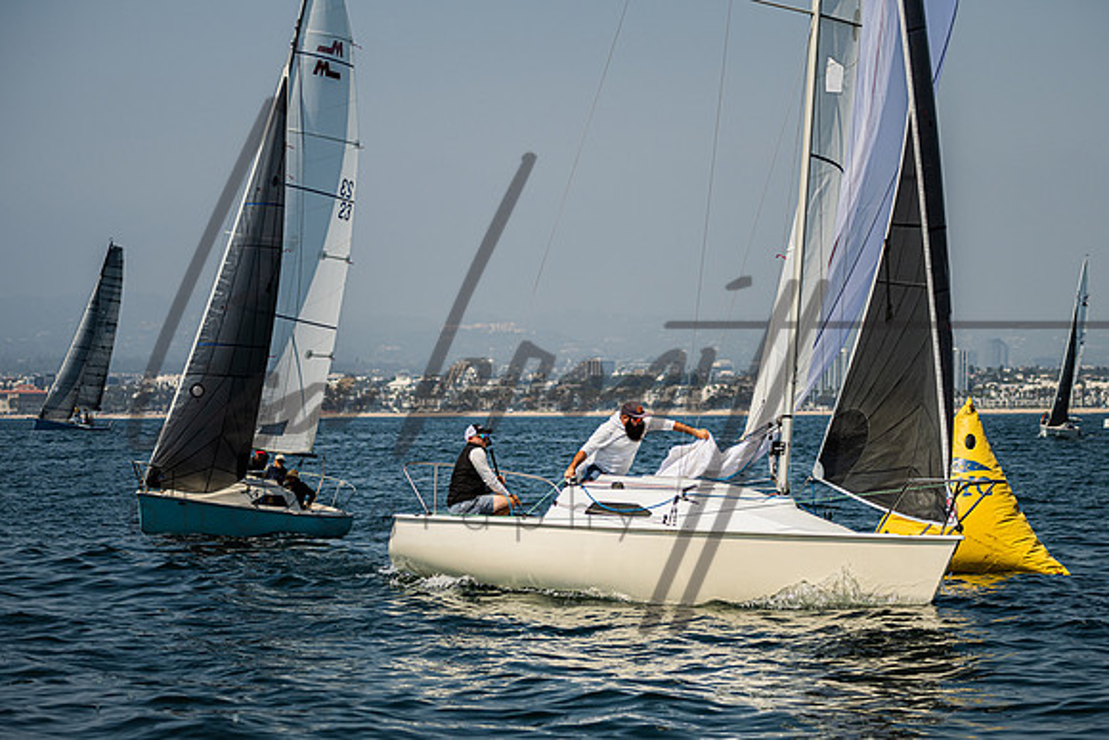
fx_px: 3663
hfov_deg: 17.2
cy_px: 436
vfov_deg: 11.5
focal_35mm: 119
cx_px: 573
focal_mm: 100
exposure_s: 1/4000
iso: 220
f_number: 4.5
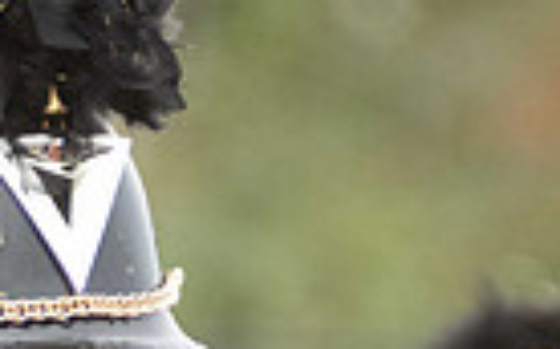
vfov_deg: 0.7
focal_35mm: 1795
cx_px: 241
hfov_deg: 1.2
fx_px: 27373
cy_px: 751
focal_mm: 360
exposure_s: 1/1250
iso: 2500
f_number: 5.6
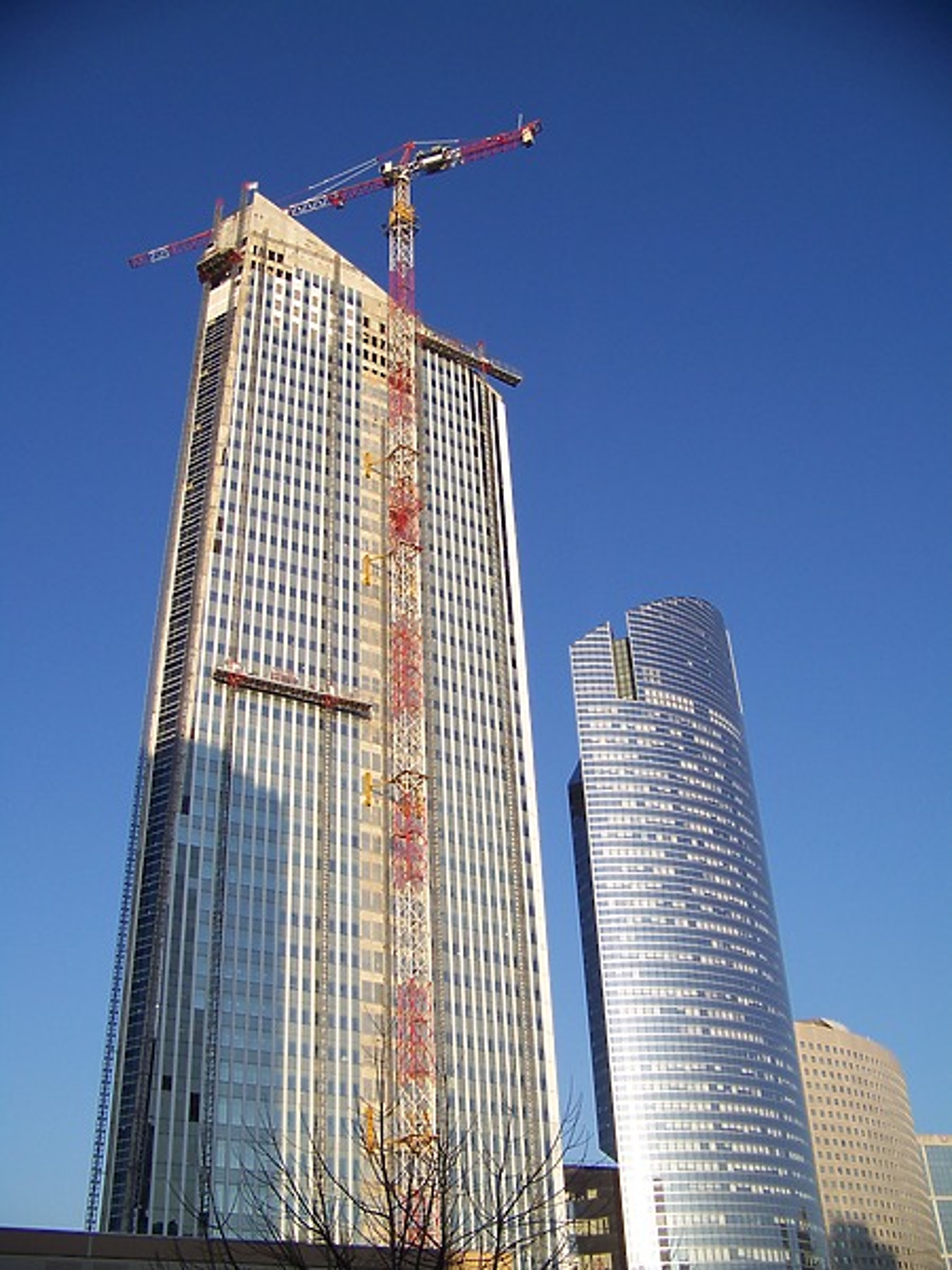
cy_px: 635
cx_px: 476
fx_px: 1320
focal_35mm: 36
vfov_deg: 51.4
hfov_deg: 39.7
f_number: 2.8
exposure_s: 1/640
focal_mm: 5.85
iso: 64
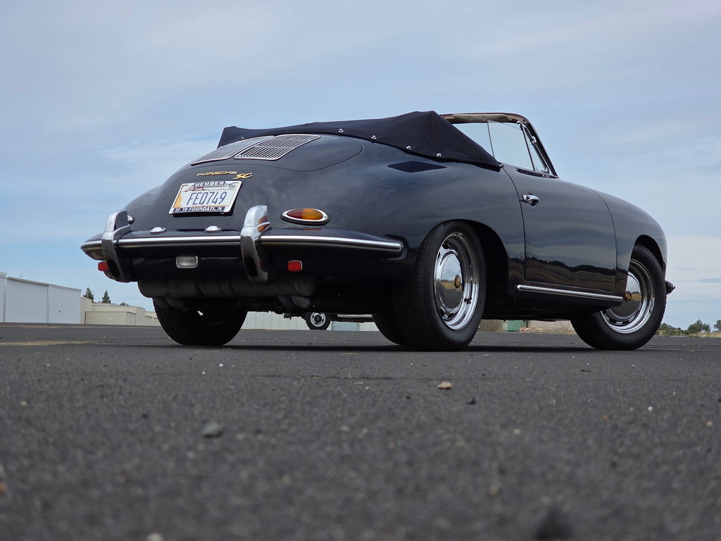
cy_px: 270
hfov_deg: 28.2
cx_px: 360
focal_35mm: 69
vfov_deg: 21.3
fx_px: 1437
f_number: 2.4
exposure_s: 1/2775
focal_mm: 7.9
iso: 50
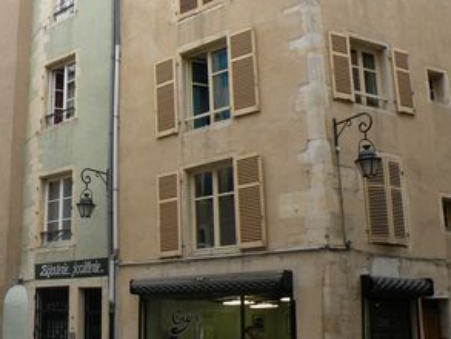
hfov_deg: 38.3
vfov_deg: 30.9
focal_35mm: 47
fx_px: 613
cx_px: 65
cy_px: 190
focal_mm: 4.7
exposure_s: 1/110
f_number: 3.5
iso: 64
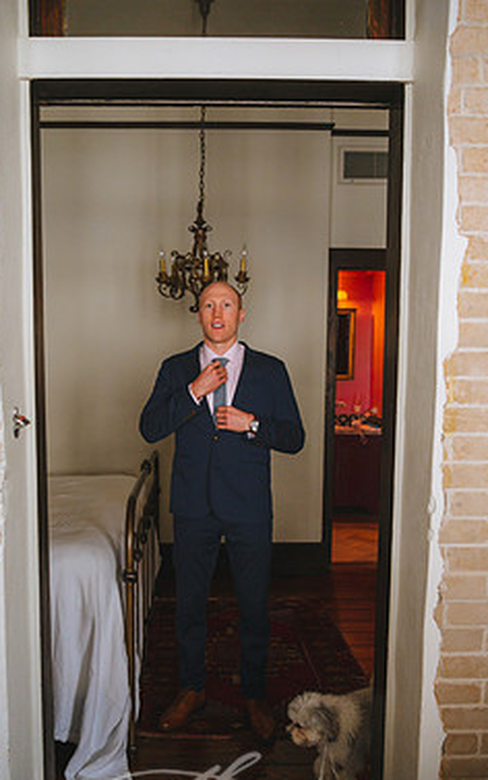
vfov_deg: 56.6
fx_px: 723
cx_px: 200
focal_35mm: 34
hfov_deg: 37.2
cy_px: 432
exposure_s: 1/800
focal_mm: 28
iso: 6400
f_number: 2.8
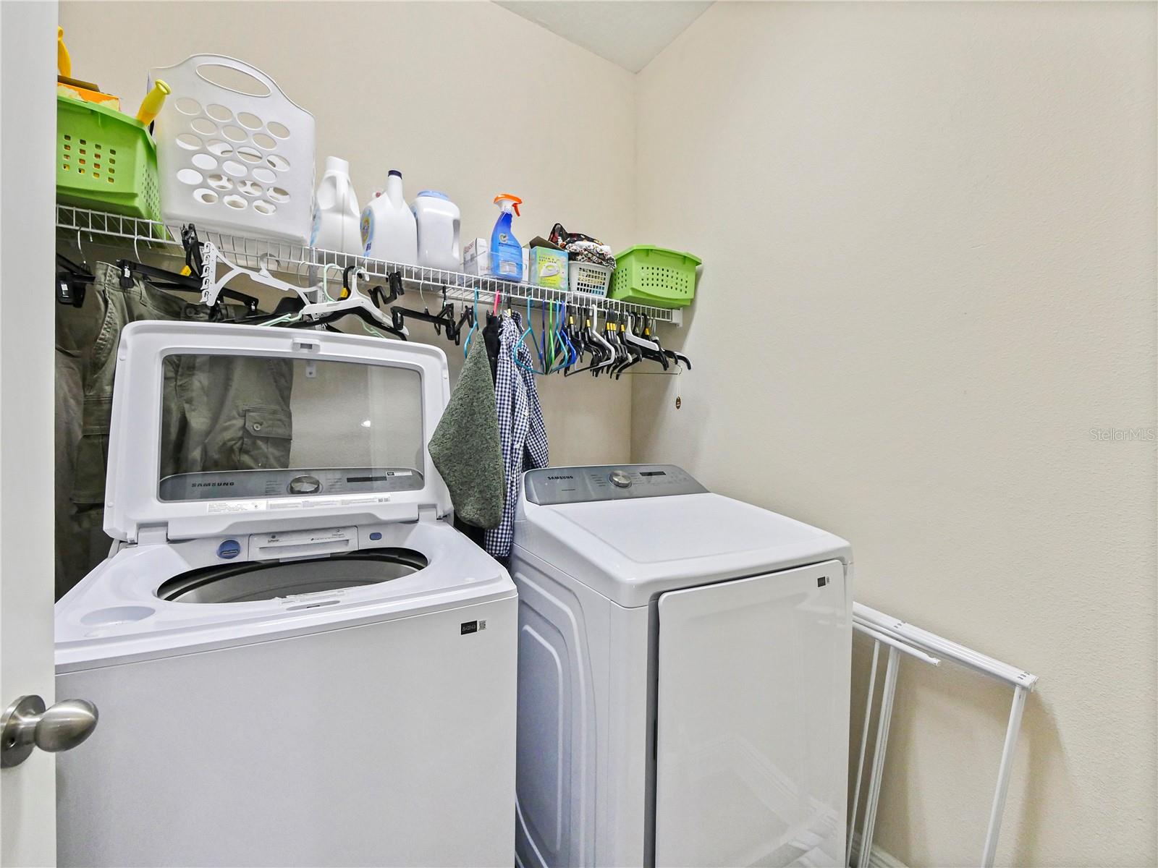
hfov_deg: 102.1
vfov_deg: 85.7
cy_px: 434
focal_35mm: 14
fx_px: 468
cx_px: 579
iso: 1600
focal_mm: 7
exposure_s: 1/125
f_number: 4
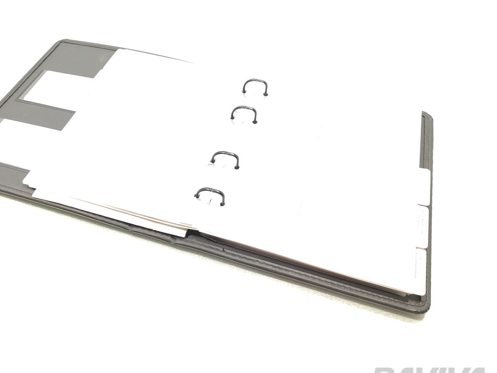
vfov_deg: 49.8
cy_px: 186
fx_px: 402
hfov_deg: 63.1
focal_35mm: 28
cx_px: 208
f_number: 1.89
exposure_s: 1/100
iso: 320
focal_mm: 5.89
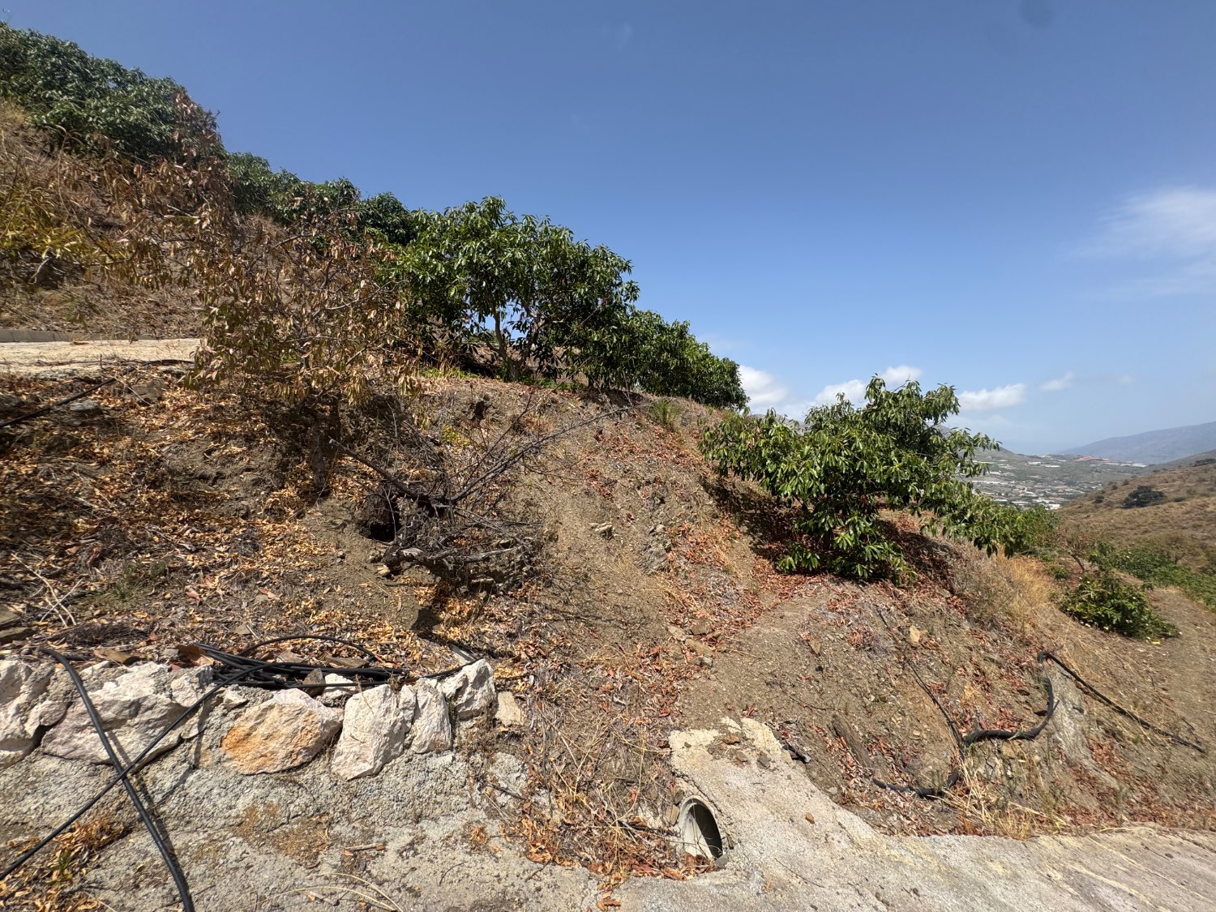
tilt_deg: +3.6
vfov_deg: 85.7
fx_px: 492
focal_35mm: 14
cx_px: 608
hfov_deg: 102.1
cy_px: 456
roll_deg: +3.9
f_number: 2.2
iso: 50
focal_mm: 2.22
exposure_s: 1/1506
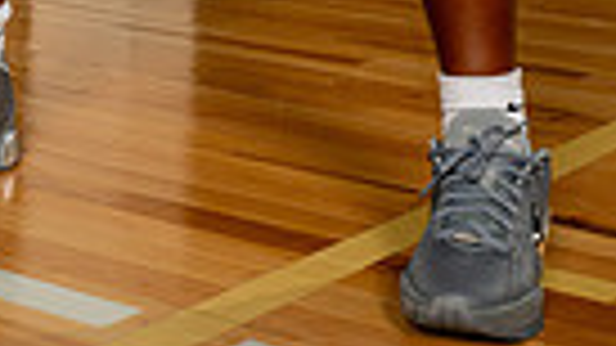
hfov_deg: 17.8
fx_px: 1960
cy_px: -508
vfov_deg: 9.0
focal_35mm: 120
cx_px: 211
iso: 250
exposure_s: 1/500
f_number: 8
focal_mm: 35
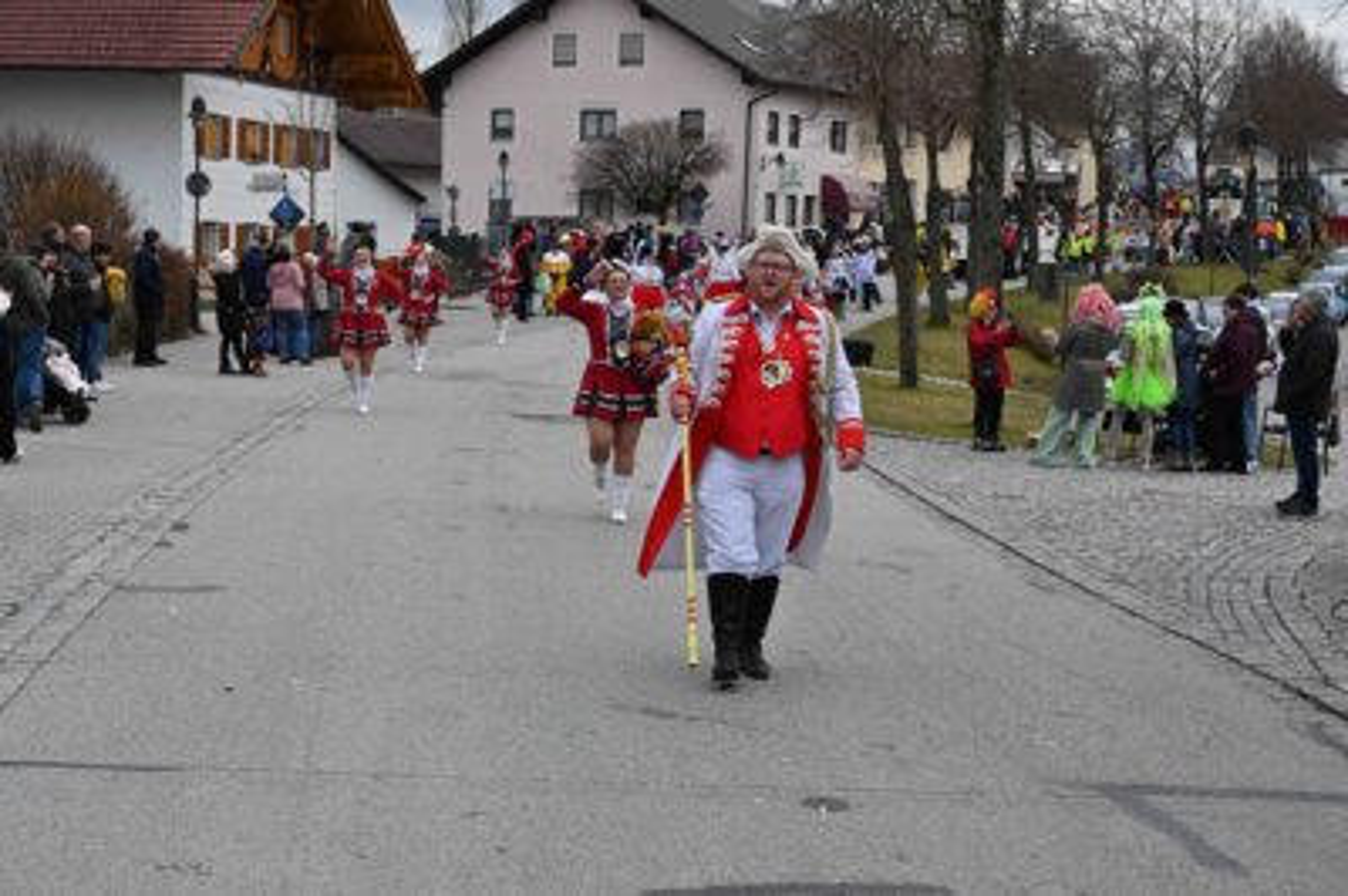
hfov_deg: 31.9
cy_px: 448
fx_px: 2357
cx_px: 674
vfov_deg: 21.5
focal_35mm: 63
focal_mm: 63
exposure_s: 1/1600
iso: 2500
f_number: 10
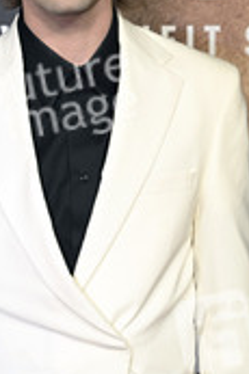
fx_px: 1320
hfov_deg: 10.8
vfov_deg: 16.1
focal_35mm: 127
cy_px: 214
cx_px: 89
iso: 1000
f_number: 6.3
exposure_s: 1/160
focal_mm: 55
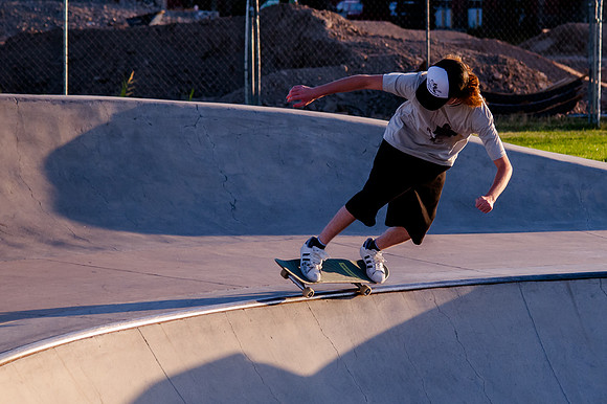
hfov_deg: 13.4
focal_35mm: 153
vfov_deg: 9.0
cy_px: 174
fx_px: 2578
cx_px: 419
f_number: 4
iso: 1000
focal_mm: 78
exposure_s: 1/3200
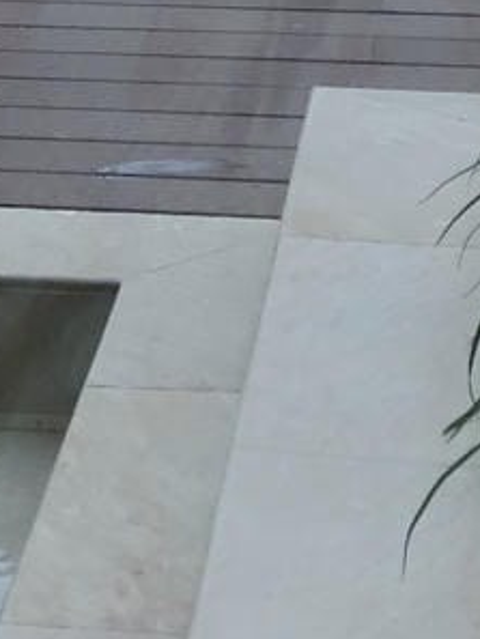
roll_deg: +2.3
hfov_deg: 9.6
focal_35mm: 151
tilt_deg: -2.6
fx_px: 2790
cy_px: -699
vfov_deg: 11.6
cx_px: -170
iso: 20
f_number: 1.8
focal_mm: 3.99
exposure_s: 1/428
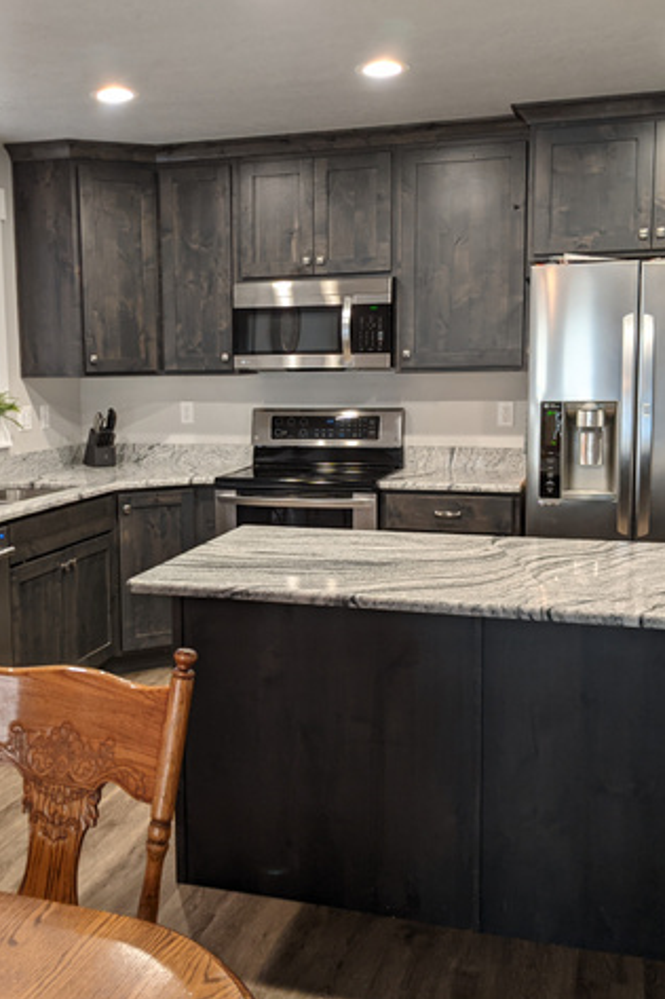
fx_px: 1054
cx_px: 215
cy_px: 498
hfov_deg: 34.7
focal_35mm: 38
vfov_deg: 50.7
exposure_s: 1/30
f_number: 1.8
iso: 70
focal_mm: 4.44
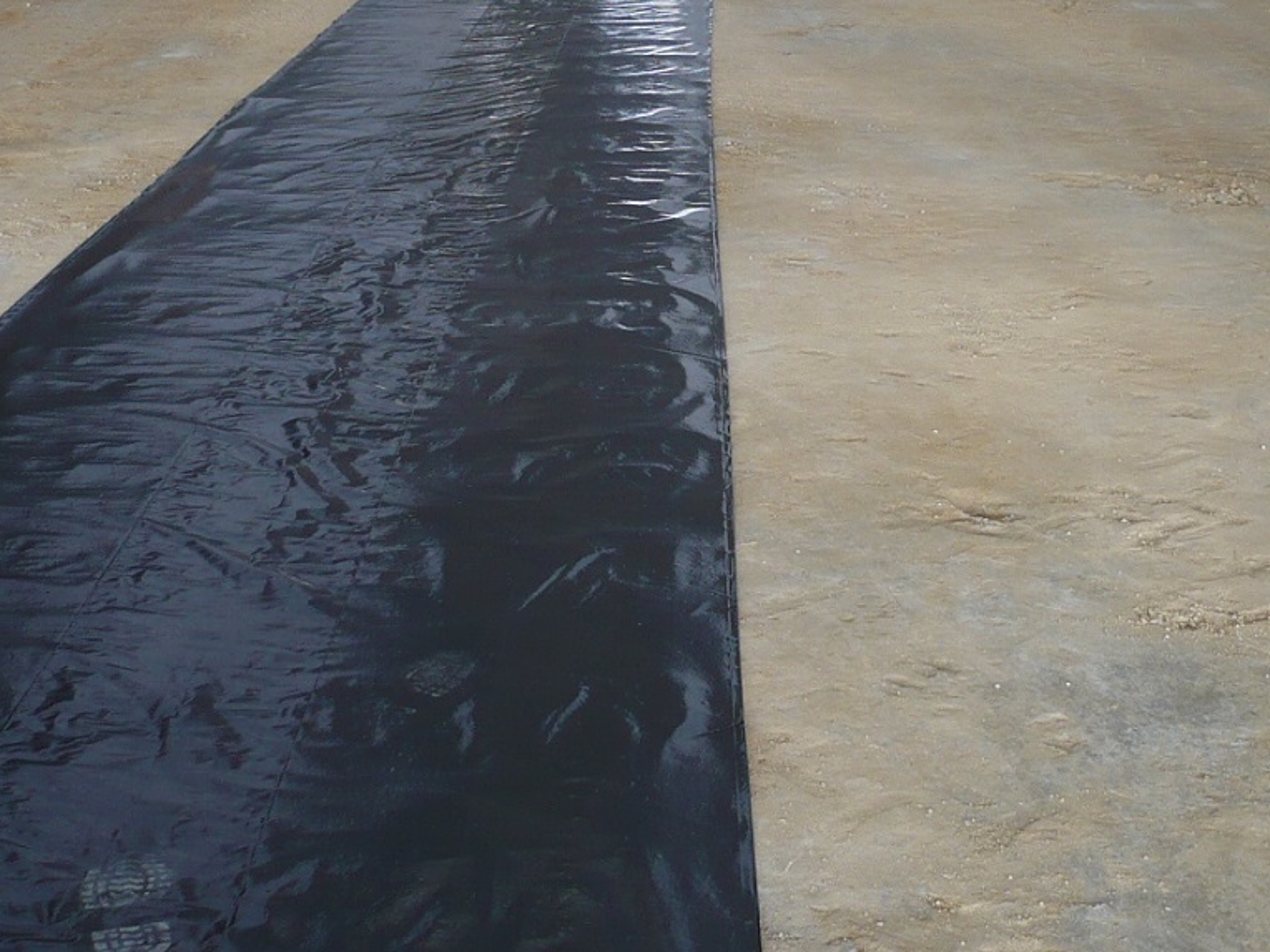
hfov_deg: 29.4
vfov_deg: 22.0
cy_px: 234
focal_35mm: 66
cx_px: 625
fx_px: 2421
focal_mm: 5.8
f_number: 2.8
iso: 100
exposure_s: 1/60
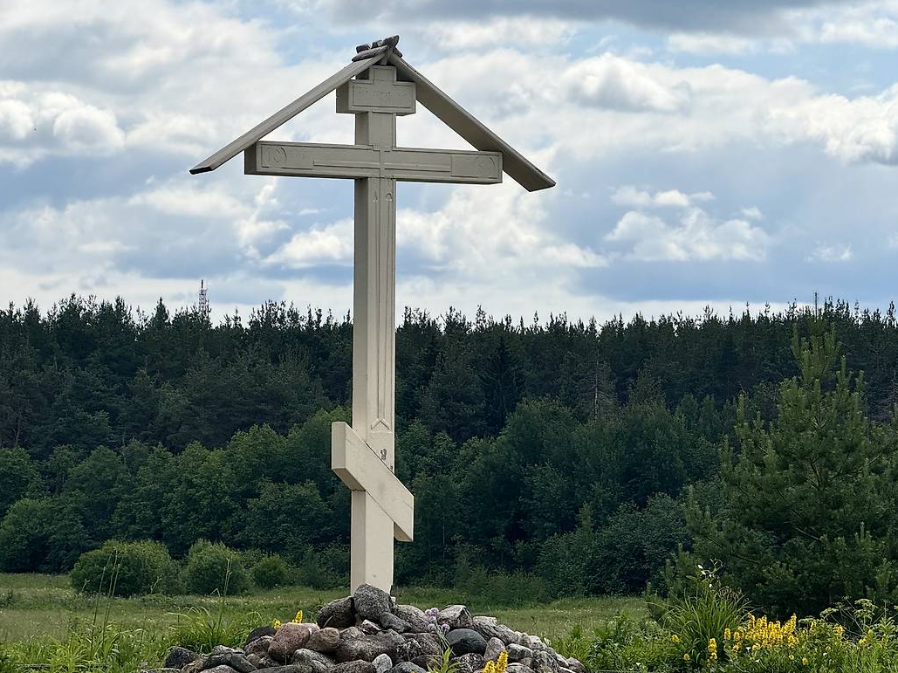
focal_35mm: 140
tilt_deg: +3.2
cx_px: 400
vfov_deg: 10.6
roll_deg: -0.6
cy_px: 372
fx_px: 3631
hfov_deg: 14.1
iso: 50
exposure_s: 1/3509
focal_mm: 15.66
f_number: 2.8
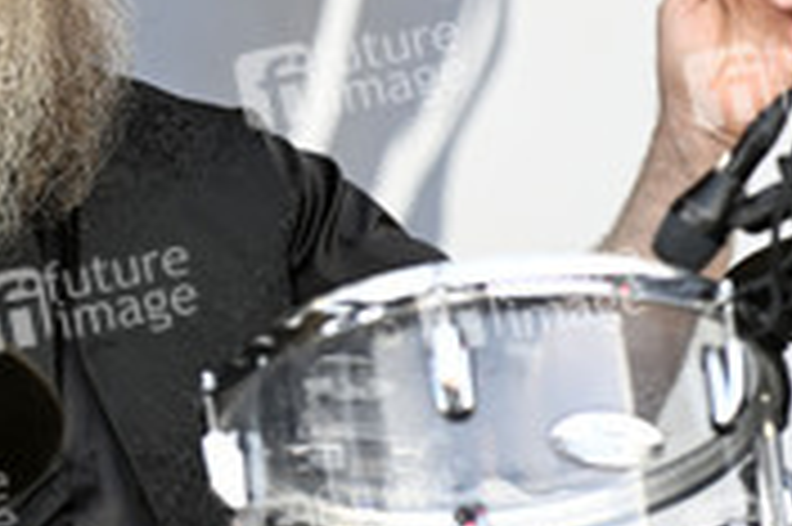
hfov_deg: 4.5
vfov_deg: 3.0
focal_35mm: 460
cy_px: 189
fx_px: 10110
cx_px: -38
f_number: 2.8
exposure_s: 1/400
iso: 320
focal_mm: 180
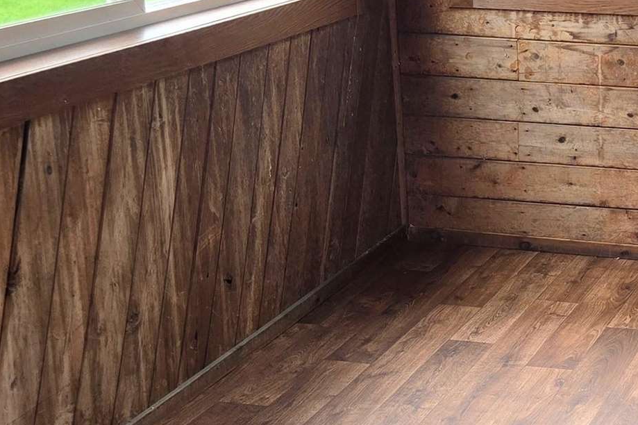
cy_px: 260
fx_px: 1417
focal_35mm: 80
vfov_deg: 17.0
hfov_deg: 24.0
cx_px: 675
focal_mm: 5.4
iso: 25
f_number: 1.8
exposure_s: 1/180
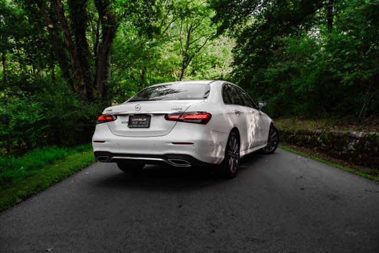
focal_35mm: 34
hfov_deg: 55.8
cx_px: 190
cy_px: 126
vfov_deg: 38.9
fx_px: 358
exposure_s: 1/250
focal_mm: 34
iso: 500
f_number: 5.6
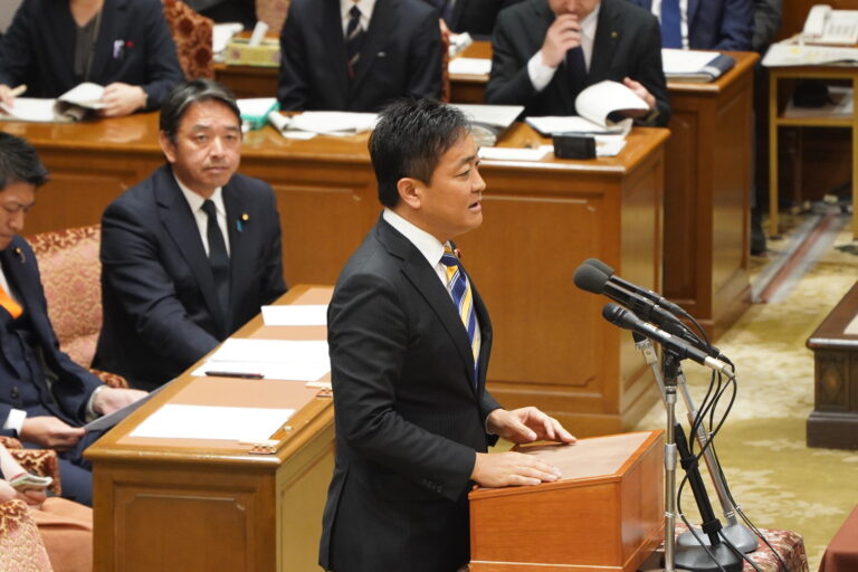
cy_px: 286
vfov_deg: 4.6
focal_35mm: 300
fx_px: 7149
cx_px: 429
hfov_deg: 6.9
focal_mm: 200
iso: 4000
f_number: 5.6
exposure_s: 1/125
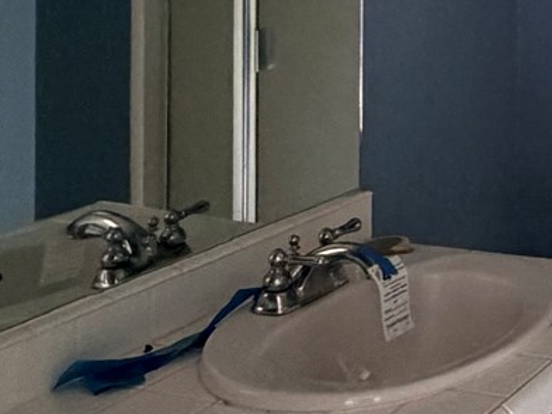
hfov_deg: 22.1
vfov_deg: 18.8
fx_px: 1164
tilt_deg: -1.0
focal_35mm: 73
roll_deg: -0.3
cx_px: 824
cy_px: -115
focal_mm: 2.22
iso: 500
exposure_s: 1/60
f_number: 2.2
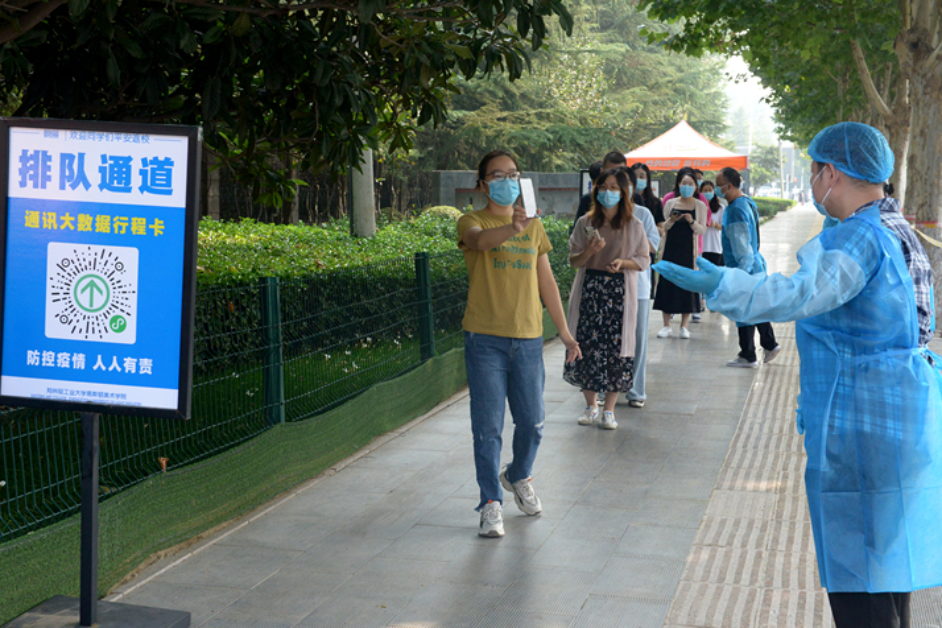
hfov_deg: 35.6
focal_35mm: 56
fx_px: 1465
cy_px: 333
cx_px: 443
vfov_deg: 24.2
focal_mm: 50
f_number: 10
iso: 2500
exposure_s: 1/400
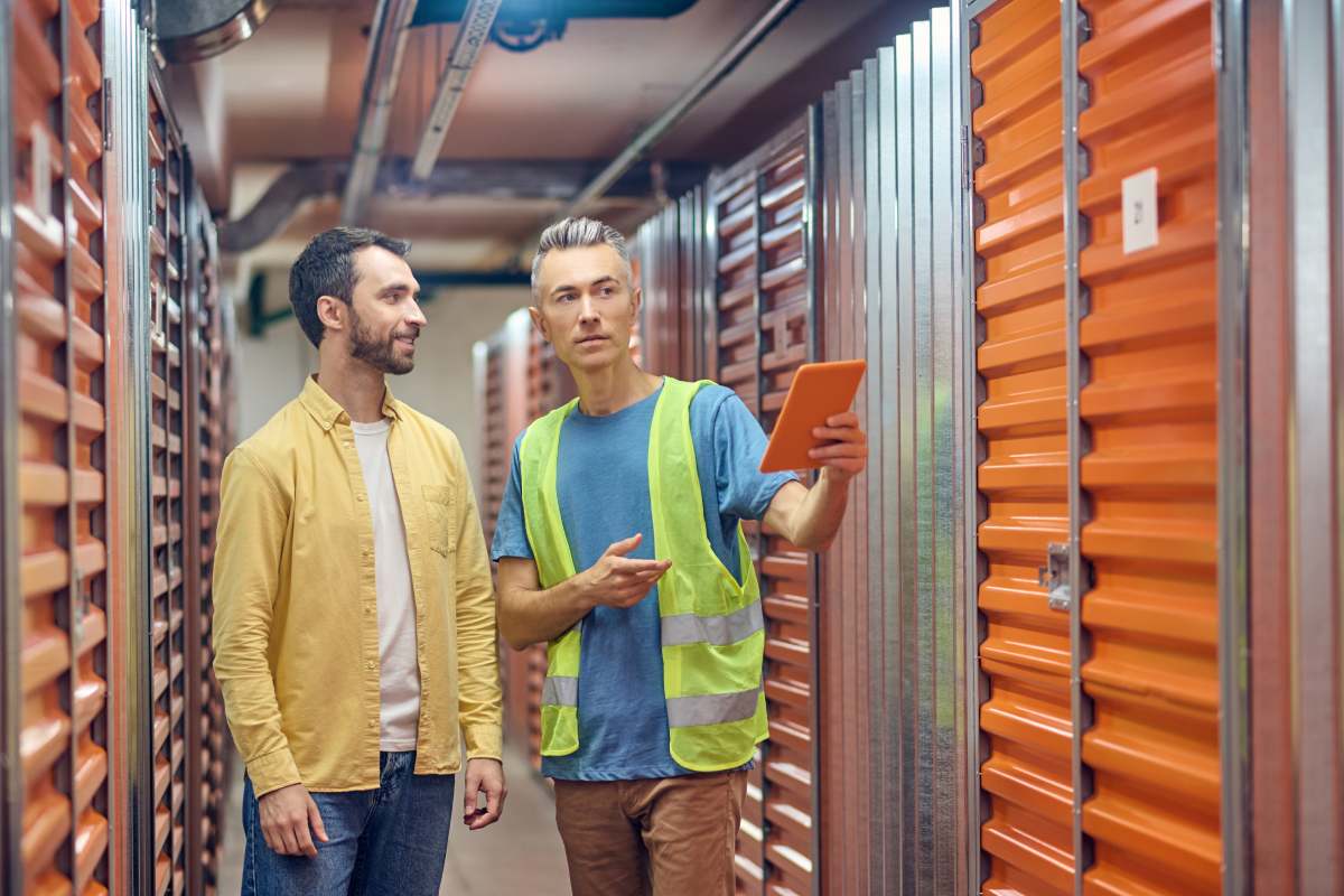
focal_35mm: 85
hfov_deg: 23.9
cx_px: 672
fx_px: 3173
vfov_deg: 16.1
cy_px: 448
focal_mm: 85
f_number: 2.5
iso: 400
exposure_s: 1/160
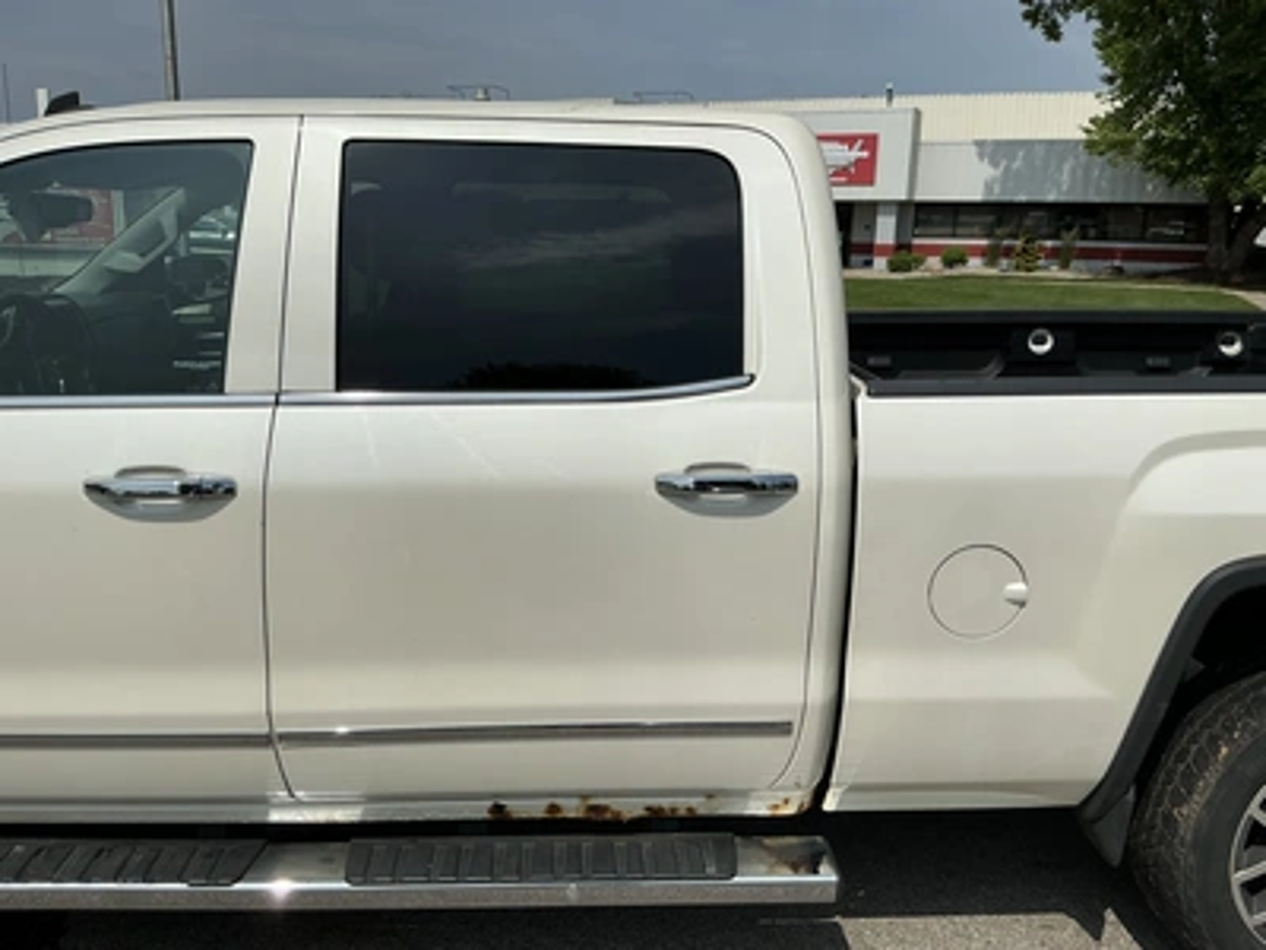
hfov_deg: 63.4
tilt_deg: -11.7
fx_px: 1024
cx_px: 633
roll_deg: -1.3
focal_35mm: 28
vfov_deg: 49.7
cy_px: 475
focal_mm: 3
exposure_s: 1/6536
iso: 25
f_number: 1.8
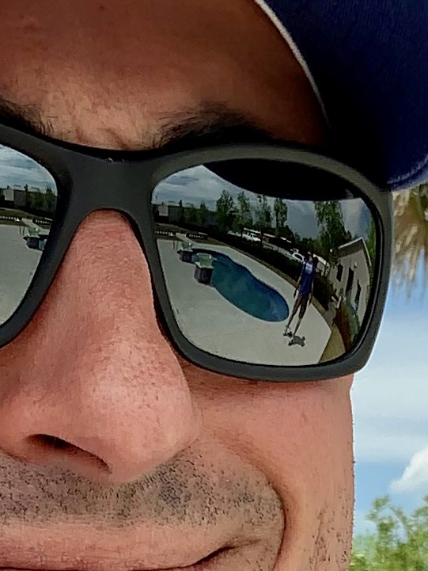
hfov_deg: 10.8
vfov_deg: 13.8
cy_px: 779
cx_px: 161
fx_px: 2258
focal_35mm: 137
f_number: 2.2
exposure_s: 1/560
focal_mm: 2.87
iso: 16
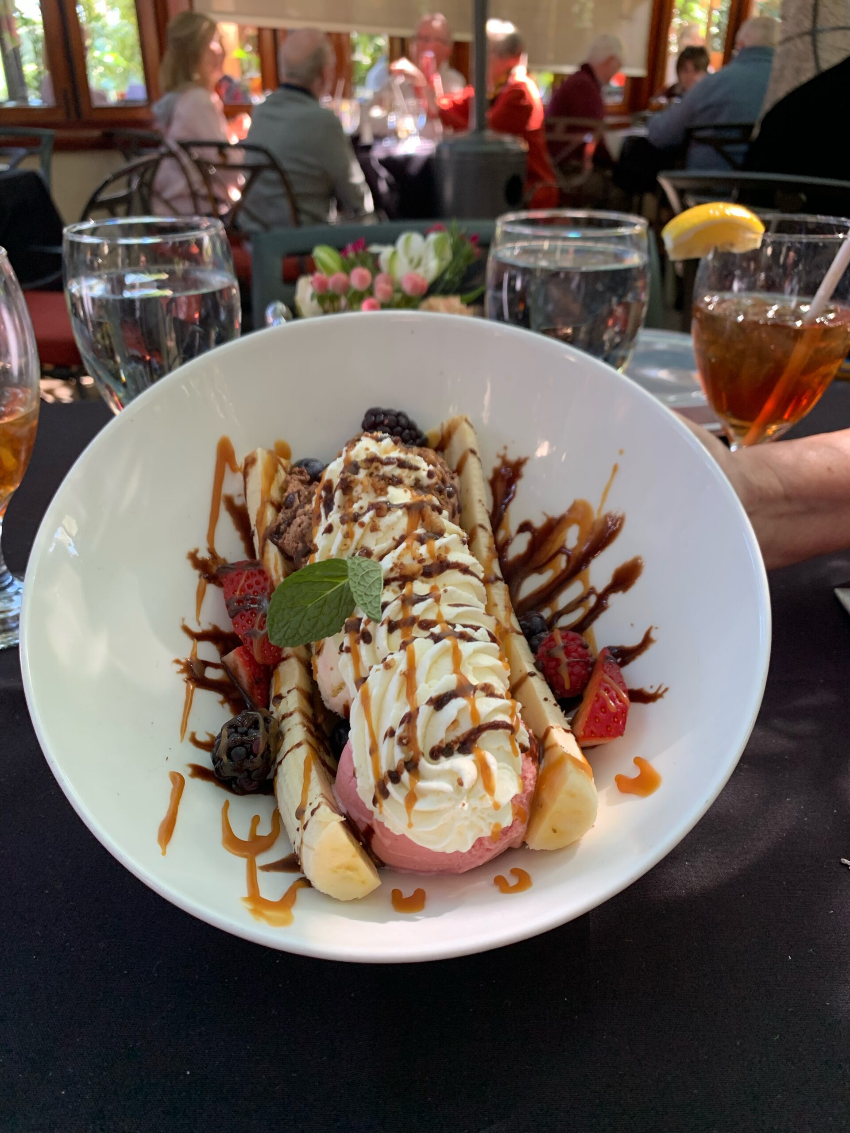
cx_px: 425
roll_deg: -0.1
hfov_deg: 53.1
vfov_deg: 67.3
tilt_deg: -28.3
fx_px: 851
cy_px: 566
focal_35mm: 26
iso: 100
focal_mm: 4.25
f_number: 1.8
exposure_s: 1/60
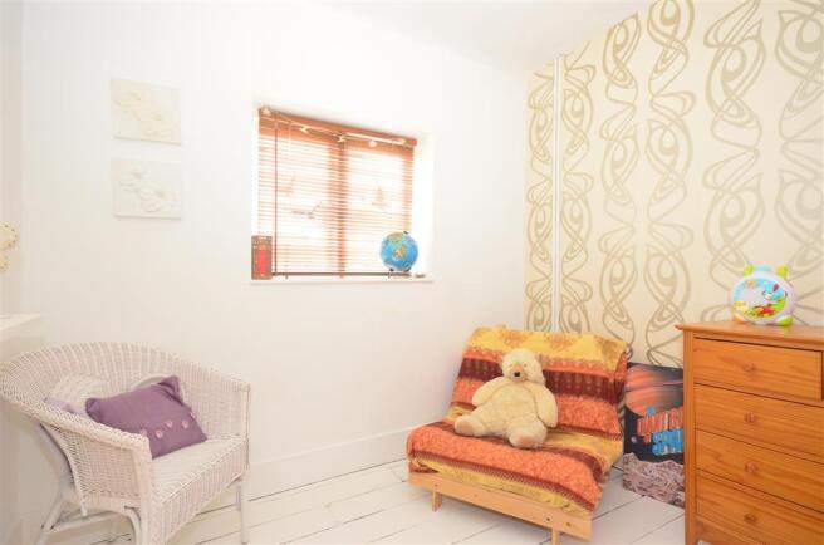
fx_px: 445
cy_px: 272
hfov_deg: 85.6
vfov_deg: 62.9
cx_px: 412
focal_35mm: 20
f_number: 8
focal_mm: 13
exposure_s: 1/6
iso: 640
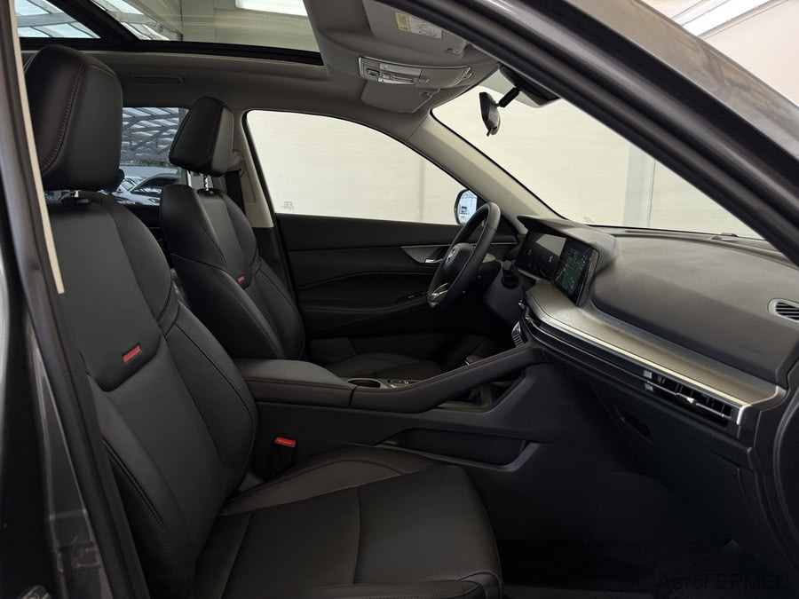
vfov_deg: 56.8
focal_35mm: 24
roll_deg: -1.2
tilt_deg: -11.2
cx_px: 400
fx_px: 554
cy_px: 300
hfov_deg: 71.6
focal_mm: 6.76
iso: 80
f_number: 1.78
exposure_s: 1/201
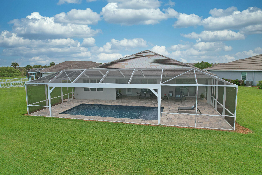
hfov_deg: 78.6
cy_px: 88
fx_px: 160
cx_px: 131
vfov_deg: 57.2
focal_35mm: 22
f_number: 2.8
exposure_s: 1/50
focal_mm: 8.4
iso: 100
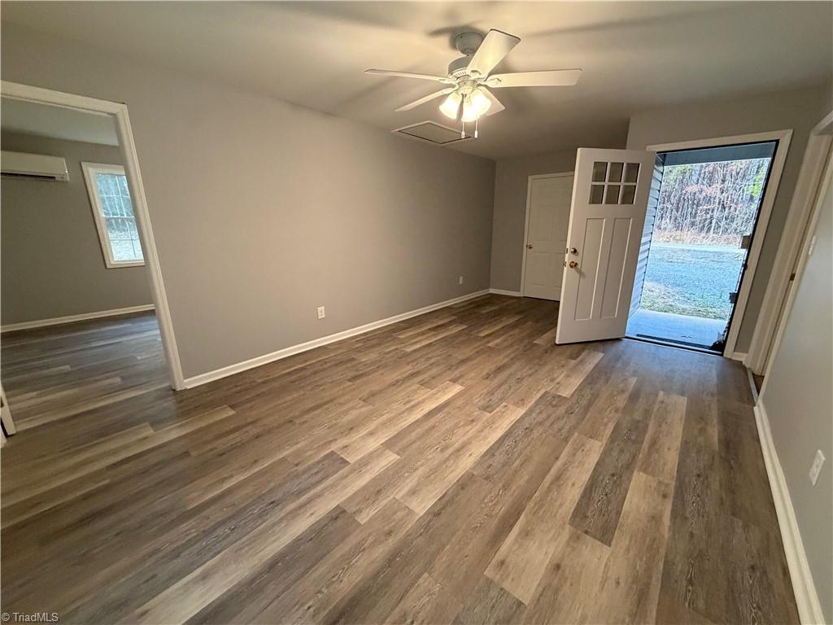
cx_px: 416
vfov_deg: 85.7
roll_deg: +0.6
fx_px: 337
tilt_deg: -13.2
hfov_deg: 102.1
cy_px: 312
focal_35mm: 14
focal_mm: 2.22
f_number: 2.2
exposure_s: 1/60
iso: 500
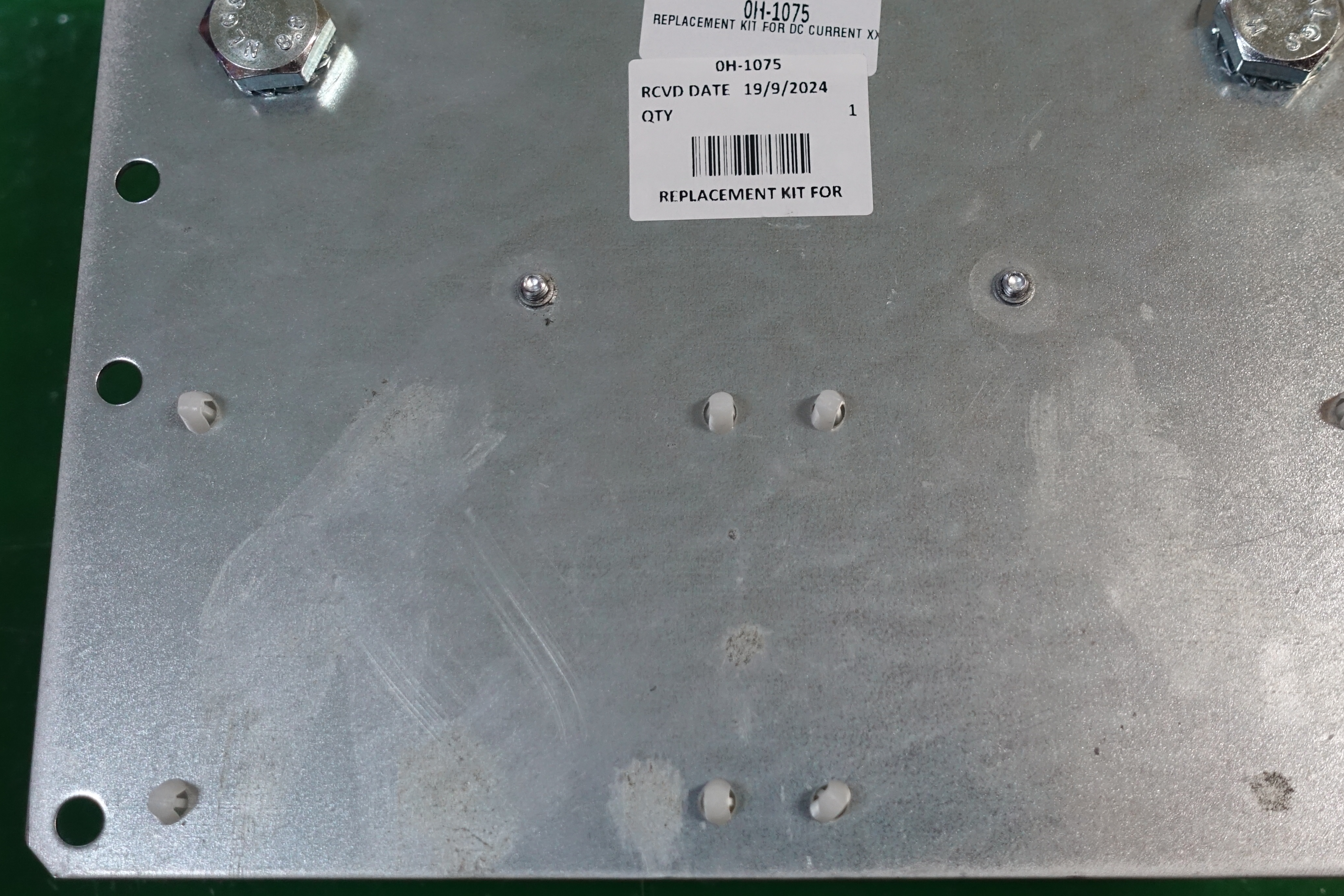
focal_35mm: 52
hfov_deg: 38.1
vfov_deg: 25.9
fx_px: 1941
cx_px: 771
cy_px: 308
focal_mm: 14.3
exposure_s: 1/40
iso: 640
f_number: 2.8
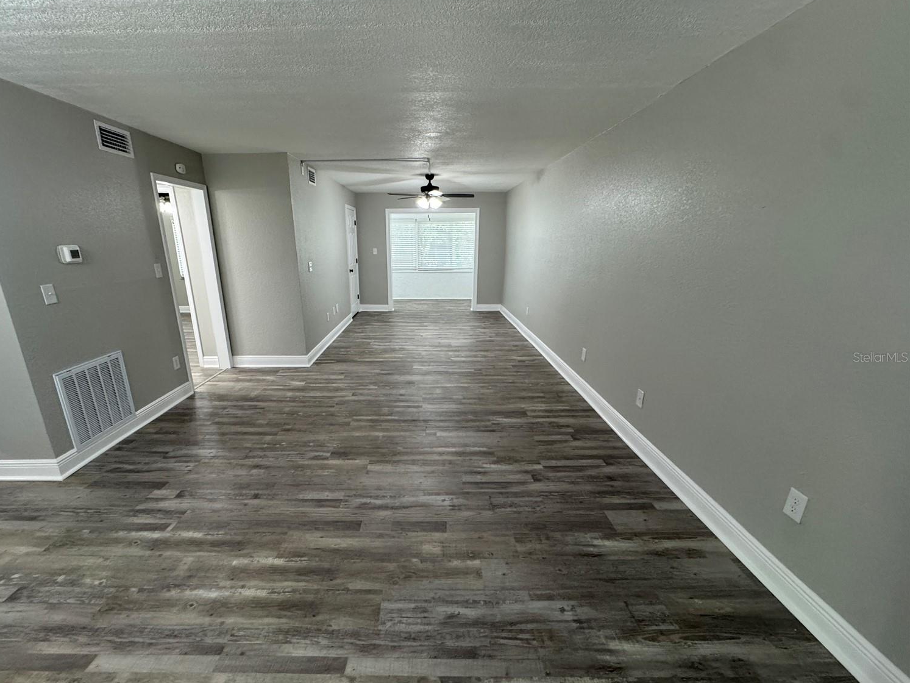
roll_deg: -0.2
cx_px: 423
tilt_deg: -17.7
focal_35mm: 15
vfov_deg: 81.7
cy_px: 357
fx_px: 394
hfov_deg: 98.0
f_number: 2.2
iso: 320
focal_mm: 2.22
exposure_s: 1/120
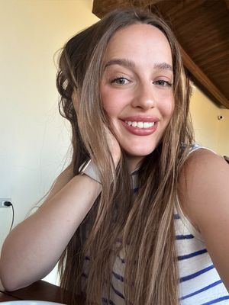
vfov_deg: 60.0
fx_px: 265
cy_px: 152
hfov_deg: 46.8
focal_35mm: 30
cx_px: 114
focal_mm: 2.69
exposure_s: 1/120
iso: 80
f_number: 1.9
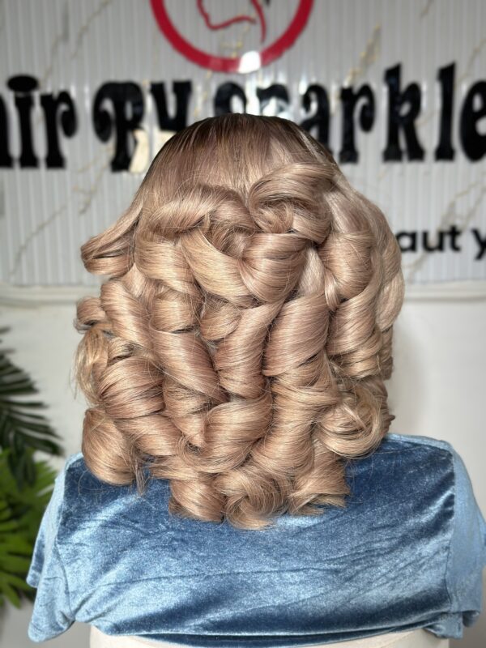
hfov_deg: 30.3
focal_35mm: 48
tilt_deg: -8.9
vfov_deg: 39.7
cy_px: 324
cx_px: 243
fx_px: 899
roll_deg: +0.0
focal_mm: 6.86
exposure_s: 1/482
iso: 80
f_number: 1.78
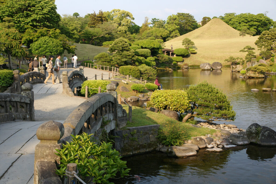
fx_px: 403
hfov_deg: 37.8
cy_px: 92
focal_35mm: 52
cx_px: 138
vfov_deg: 25.8
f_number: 9
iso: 200
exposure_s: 1/80
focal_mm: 35
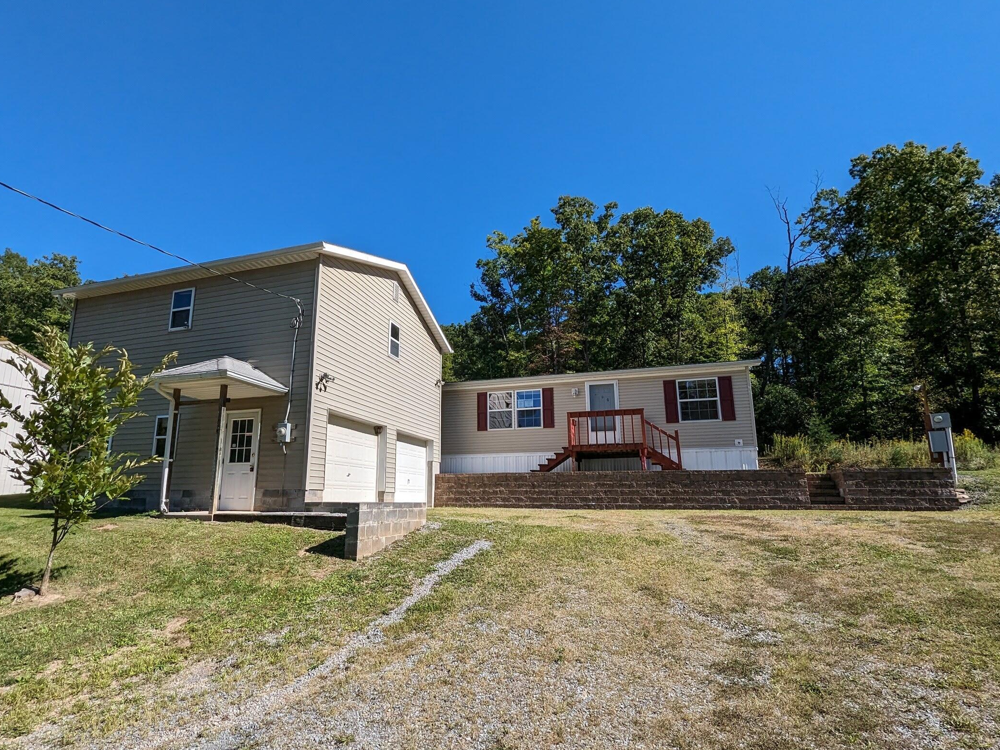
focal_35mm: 16
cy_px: 396
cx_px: 457
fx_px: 462
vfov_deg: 78.0
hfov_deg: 94.3
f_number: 2.2
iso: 49
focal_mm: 1.95
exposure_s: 1/2268
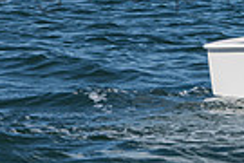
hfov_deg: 2.7
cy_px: -163
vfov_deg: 1.8
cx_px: 249
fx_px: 5212
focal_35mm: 769
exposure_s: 1/1000
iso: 250
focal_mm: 150
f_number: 7.1
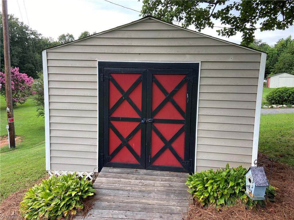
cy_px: 110
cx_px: 147
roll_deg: -1.4
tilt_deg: -6.8
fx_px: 221
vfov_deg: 53.1
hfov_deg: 67.3
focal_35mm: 26
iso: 32
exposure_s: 1/144
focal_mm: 4.25
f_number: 1.8
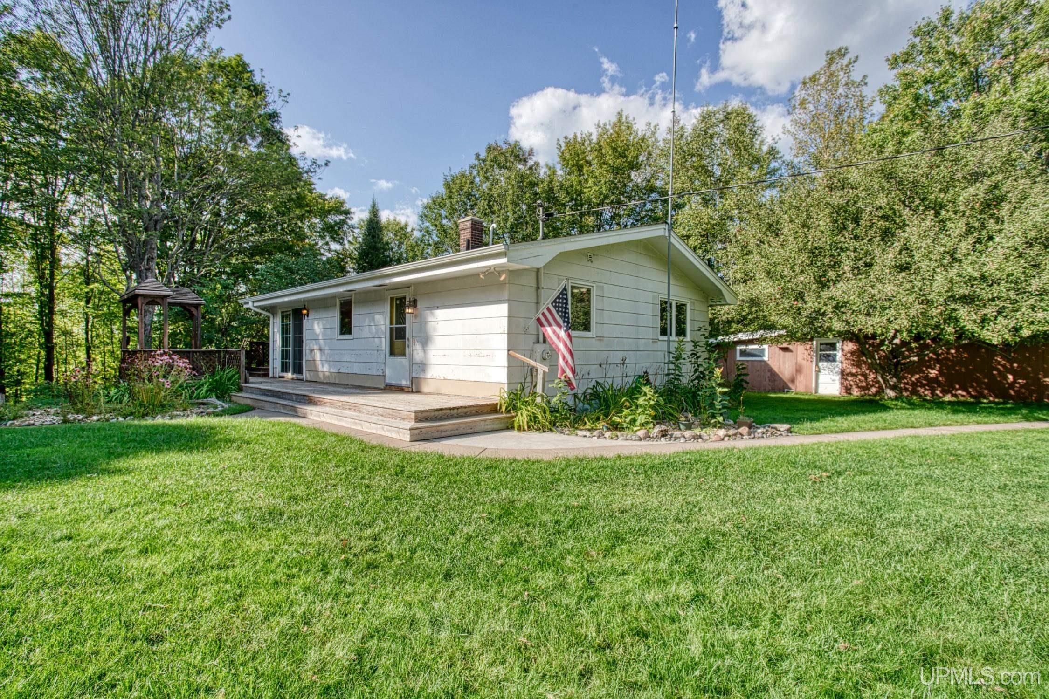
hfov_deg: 86.9
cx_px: 524
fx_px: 554
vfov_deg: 64.6
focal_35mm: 19
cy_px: 350
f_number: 11
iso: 320
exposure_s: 1/30
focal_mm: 19
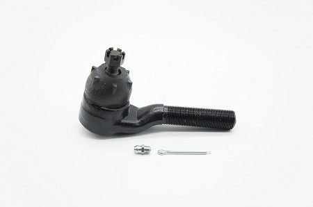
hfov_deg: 41.2
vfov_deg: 27.9
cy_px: 104
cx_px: 156
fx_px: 416
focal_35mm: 48
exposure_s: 1/250
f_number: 5.6
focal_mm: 32
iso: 800
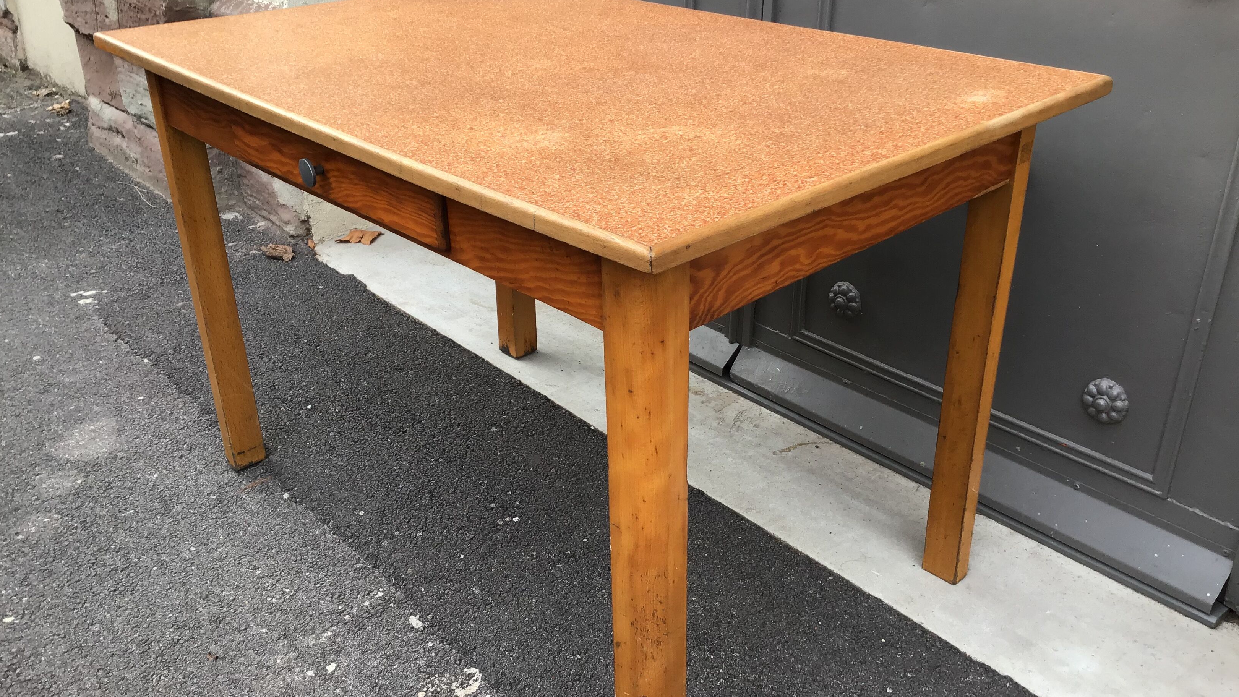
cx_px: 616
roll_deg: -1.0
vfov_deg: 34.7
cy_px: 359
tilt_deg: -26.9
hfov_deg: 58.0
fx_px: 1117
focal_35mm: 34
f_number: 2.4
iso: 25
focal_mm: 3.3
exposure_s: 1/50
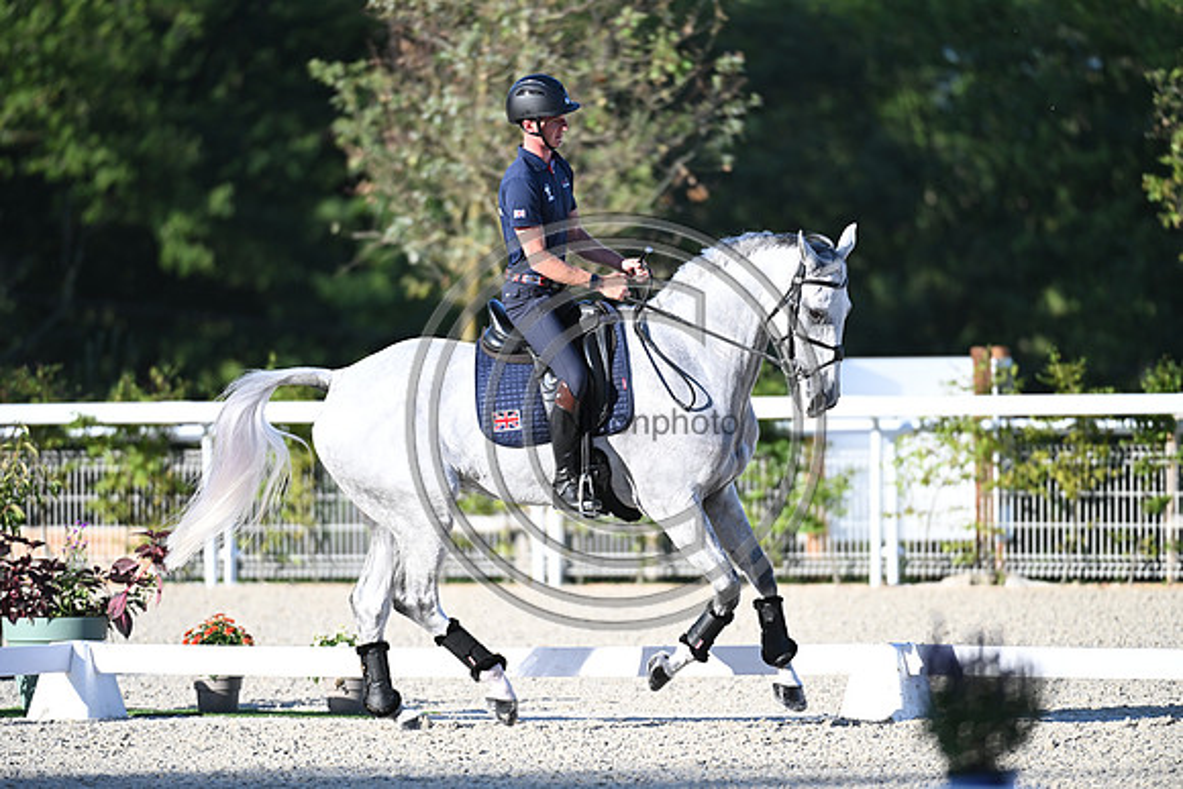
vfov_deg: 3.8
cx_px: 592
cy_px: 394
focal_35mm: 360
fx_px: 11832
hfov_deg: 5.7
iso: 640
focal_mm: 360
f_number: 4.5
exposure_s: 1/1600
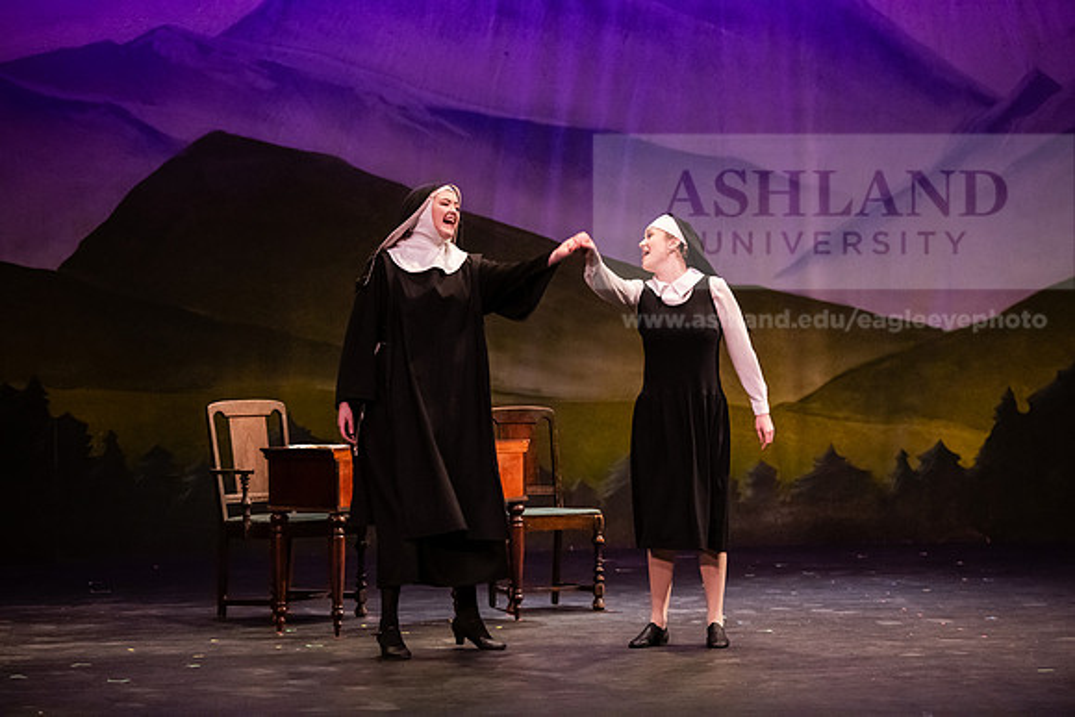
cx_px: 538
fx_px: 3644
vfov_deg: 11.2
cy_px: 358
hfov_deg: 16.8
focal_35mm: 122
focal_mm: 122
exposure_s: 1/200
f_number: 3.2
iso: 5000
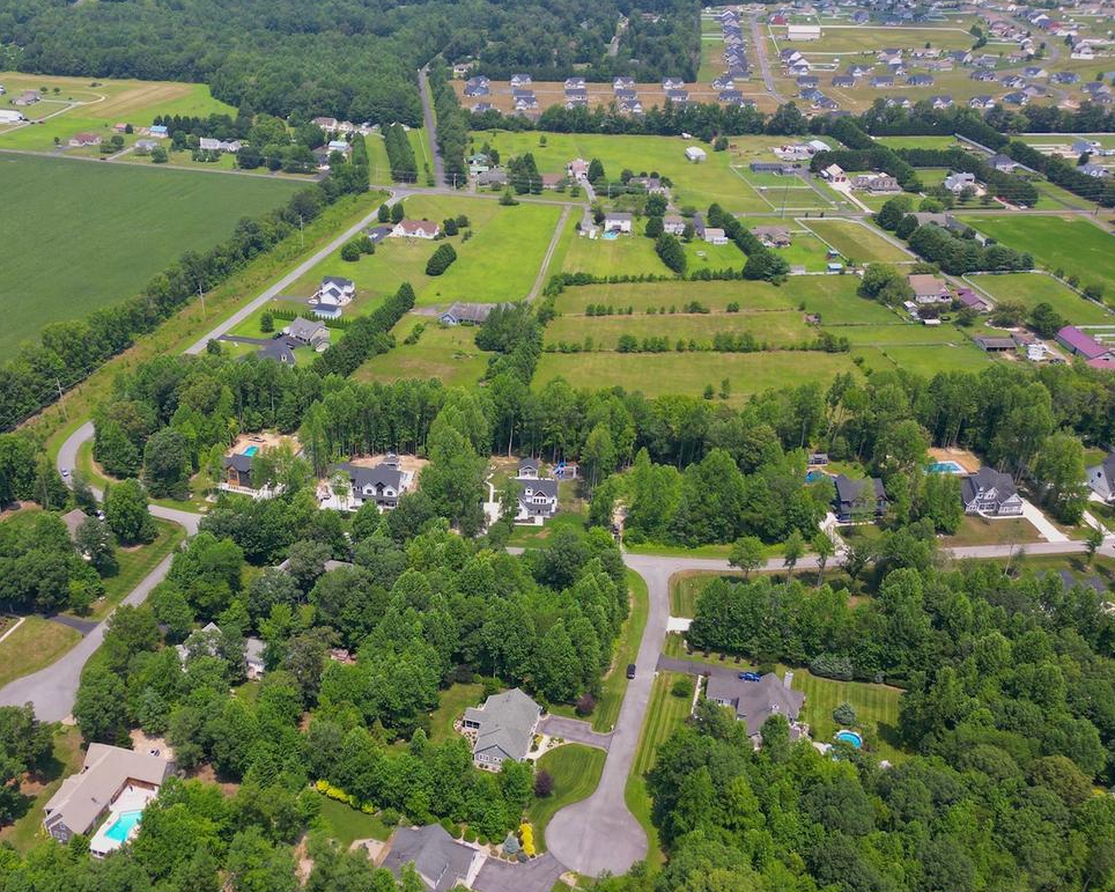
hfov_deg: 50.8
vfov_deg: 42.0
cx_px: 387
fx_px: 1155
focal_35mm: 35
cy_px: 549
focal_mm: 6.72
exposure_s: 1/60
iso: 100
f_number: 1.7
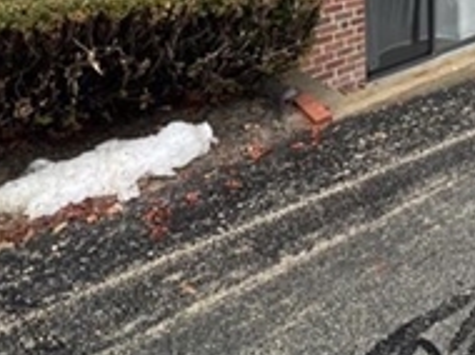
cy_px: -106
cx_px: 469
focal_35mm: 35
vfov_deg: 31.4
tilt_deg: -4.3
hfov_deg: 45.1
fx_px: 480
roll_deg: +0.6
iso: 80
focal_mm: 1.57
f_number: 1.8
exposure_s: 1/99
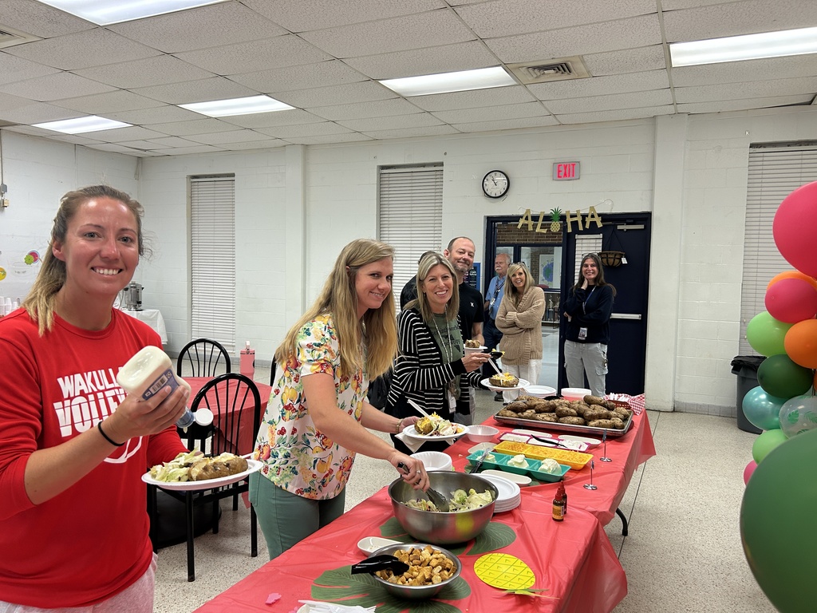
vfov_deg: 53.1
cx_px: 408
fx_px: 614
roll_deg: -1.1
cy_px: 306
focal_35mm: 26
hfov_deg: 67.3
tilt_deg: -3.3
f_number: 1.5
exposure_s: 1/60
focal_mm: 5.7
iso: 125
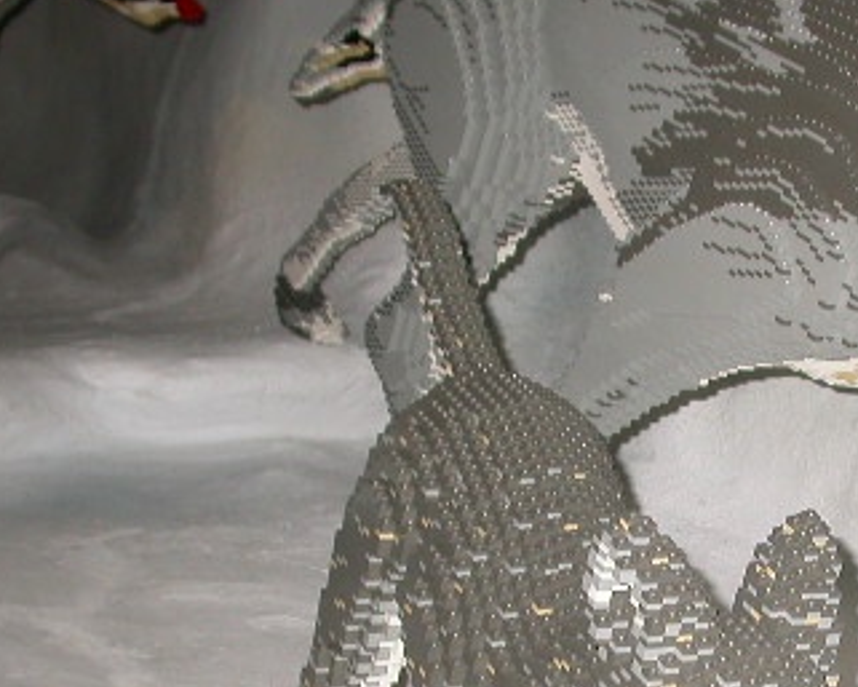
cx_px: 754
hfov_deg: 25.0
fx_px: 1880
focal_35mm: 74
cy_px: 604
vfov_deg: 20.3
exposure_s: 1/60
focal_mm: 7.85
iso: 100
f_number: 2.6
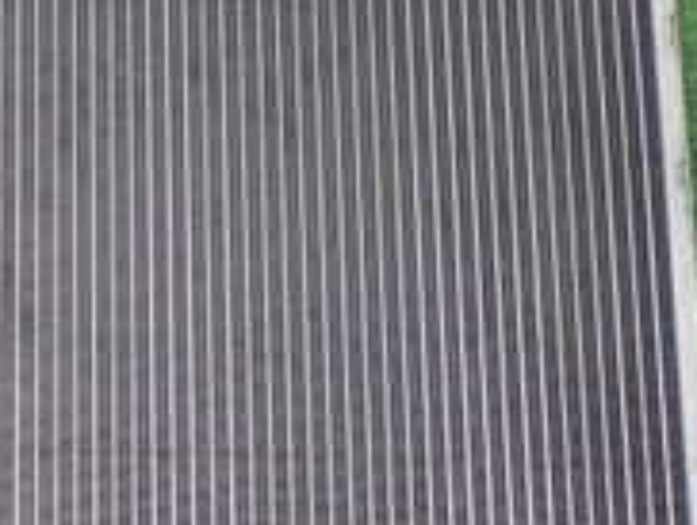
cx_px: -191
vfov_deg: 10.2
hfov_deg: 13.2
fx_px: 2923
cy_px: 111
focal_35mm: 145
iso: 200
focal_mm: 7.84
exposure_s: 1/40
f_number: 2.9
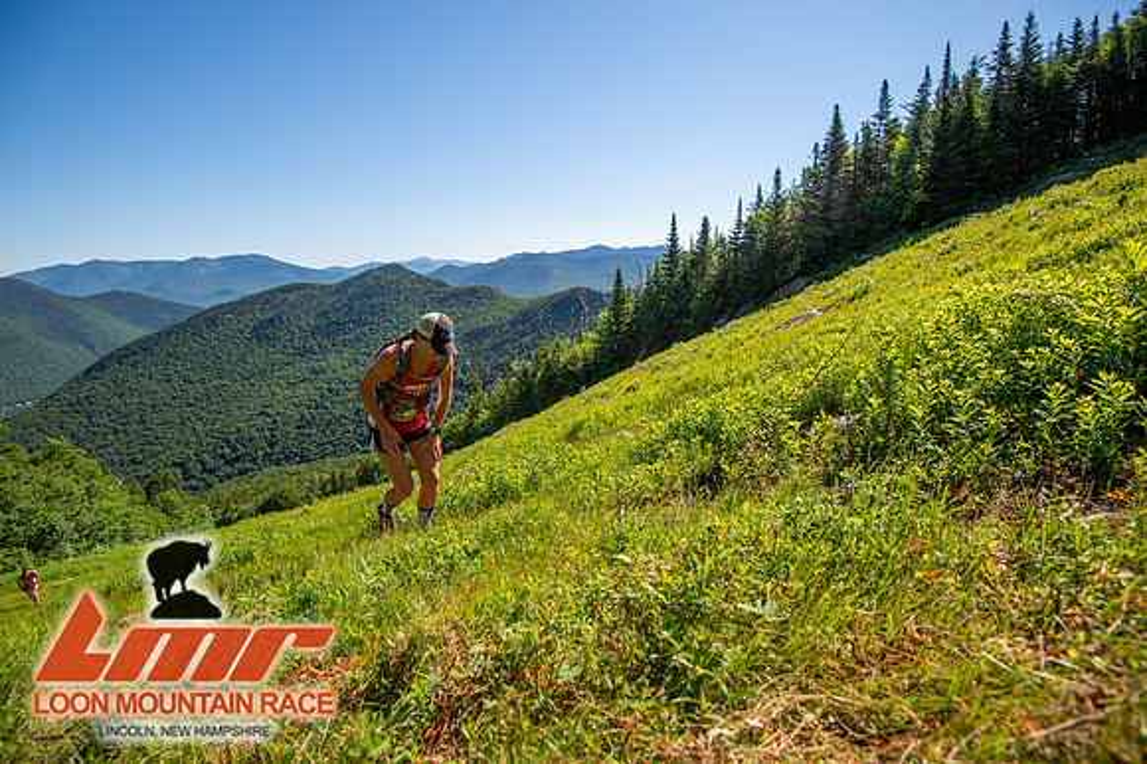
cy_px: 382
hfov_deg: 96.8
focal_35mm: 16
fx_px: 509
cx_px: 574
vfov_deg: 73.7
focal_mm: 16
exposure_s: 1/500
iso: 100
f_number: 5
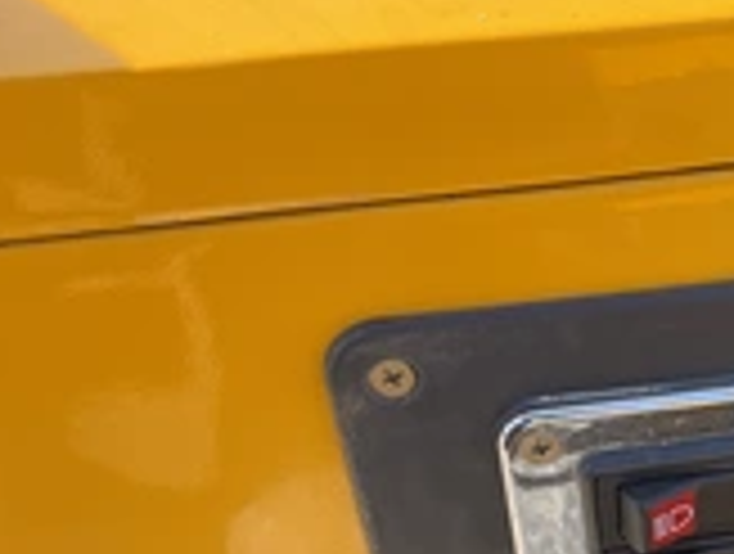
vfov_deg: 19.7
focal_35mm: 71
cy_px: 635
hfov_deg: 25.3
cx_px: 820
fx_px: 1509
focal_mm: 3
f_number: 1.8
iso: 25
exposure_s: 1/312
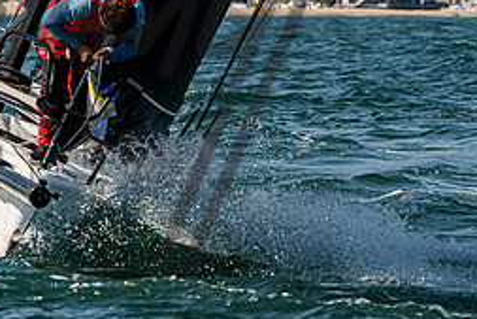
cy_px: -63
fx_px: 10022
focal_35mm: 756
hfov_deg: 2.7
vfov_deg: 1.8
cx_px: 22
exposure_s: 1/2500
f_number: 8
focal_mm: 250
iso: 500
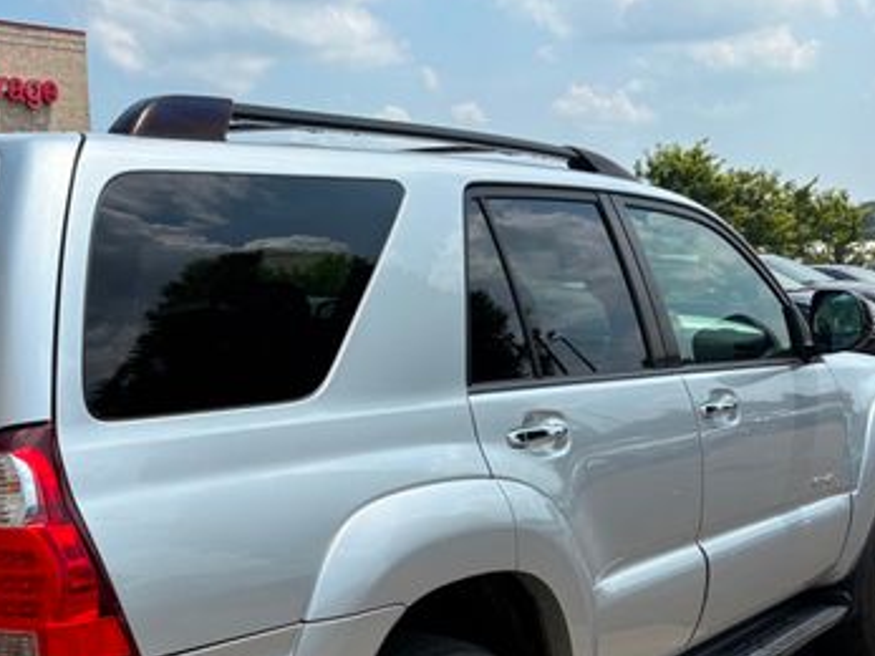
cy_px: 497
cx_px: 250
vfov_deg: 29.7
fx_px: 1213
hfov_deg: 38.9
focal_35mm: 48
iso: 50
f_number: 1.6
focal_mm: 5.96
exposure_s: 1/3623
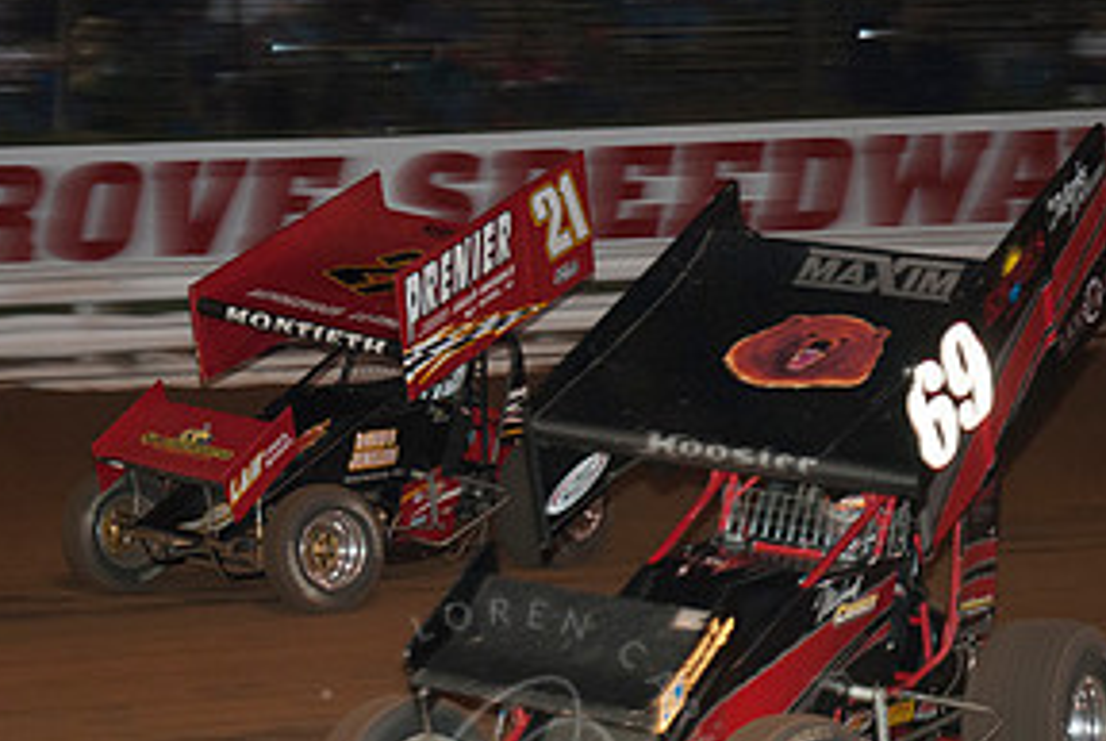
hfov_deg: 15.4
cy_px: 472
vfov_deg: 10.3
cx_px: 499
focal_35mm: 133
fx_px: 4092
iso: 250
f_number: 4.2
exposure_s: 1/125
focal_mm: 44
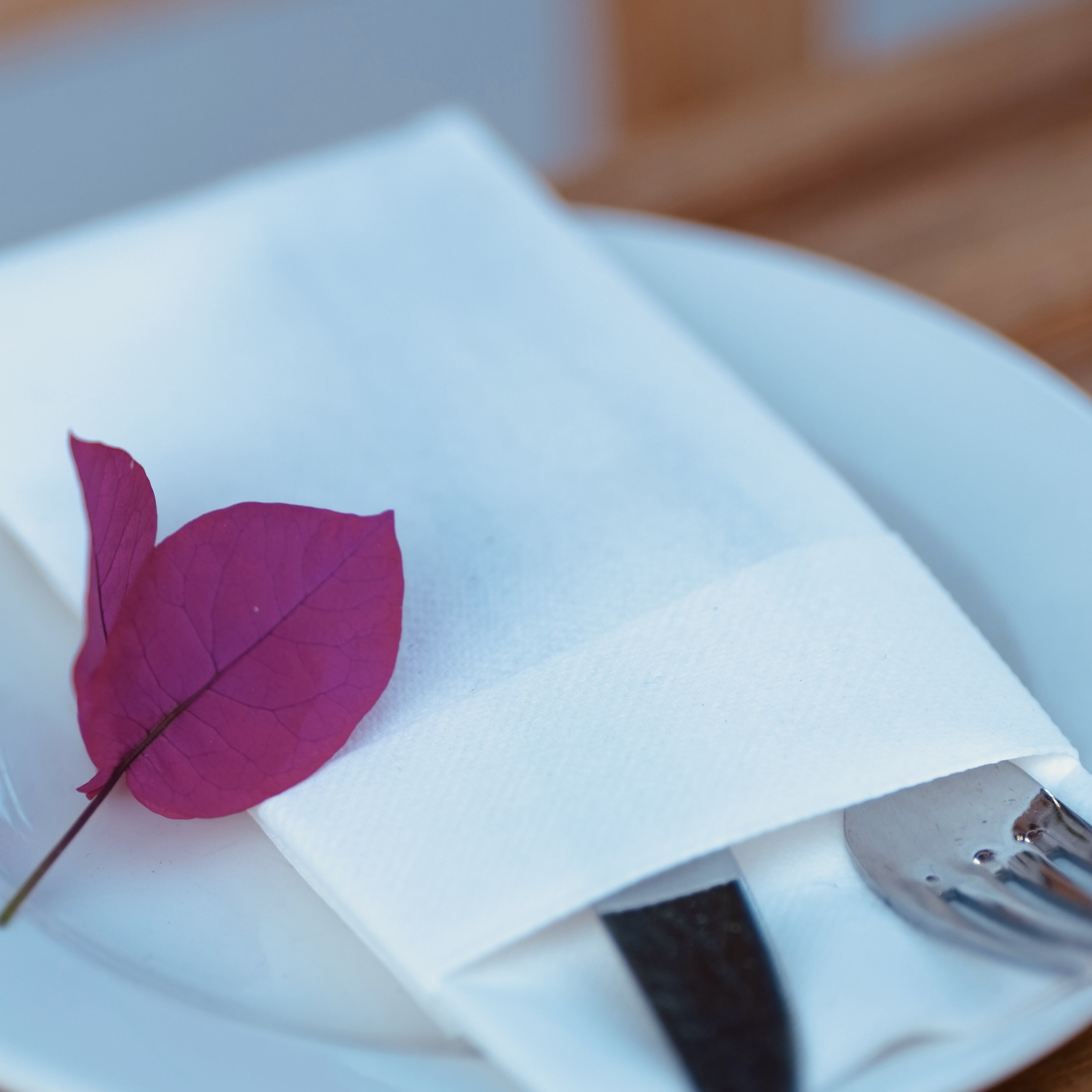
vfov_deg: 7.4
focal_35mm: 235
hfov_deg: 7.4
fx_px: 8387
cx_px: 233
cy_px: 421
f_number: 2
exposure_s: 1/200
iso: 100
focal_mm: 135
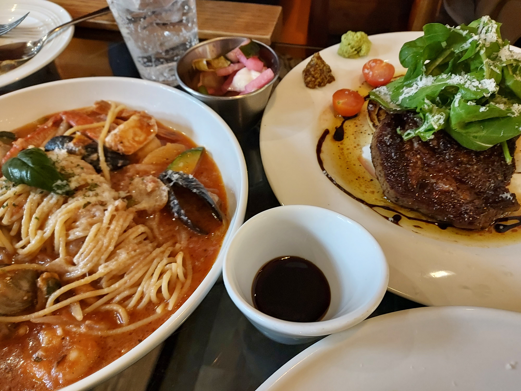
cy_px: 196
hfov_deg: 71.6
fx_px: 361
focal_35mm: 24
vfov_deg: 56.8
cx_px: 260
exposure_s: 1/30
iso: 500
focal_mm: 4.6
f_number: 1.8
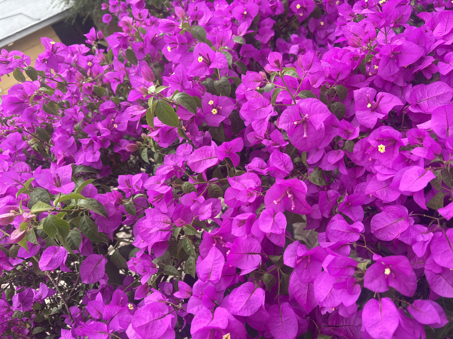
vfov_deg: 53.1
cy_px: 170
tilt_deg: -30.8
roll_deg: +25.8
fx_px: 340
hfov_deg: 67.3
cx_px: 226
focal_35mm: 26
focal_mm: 5.96
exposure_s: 1/347
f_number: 1.6
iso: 50
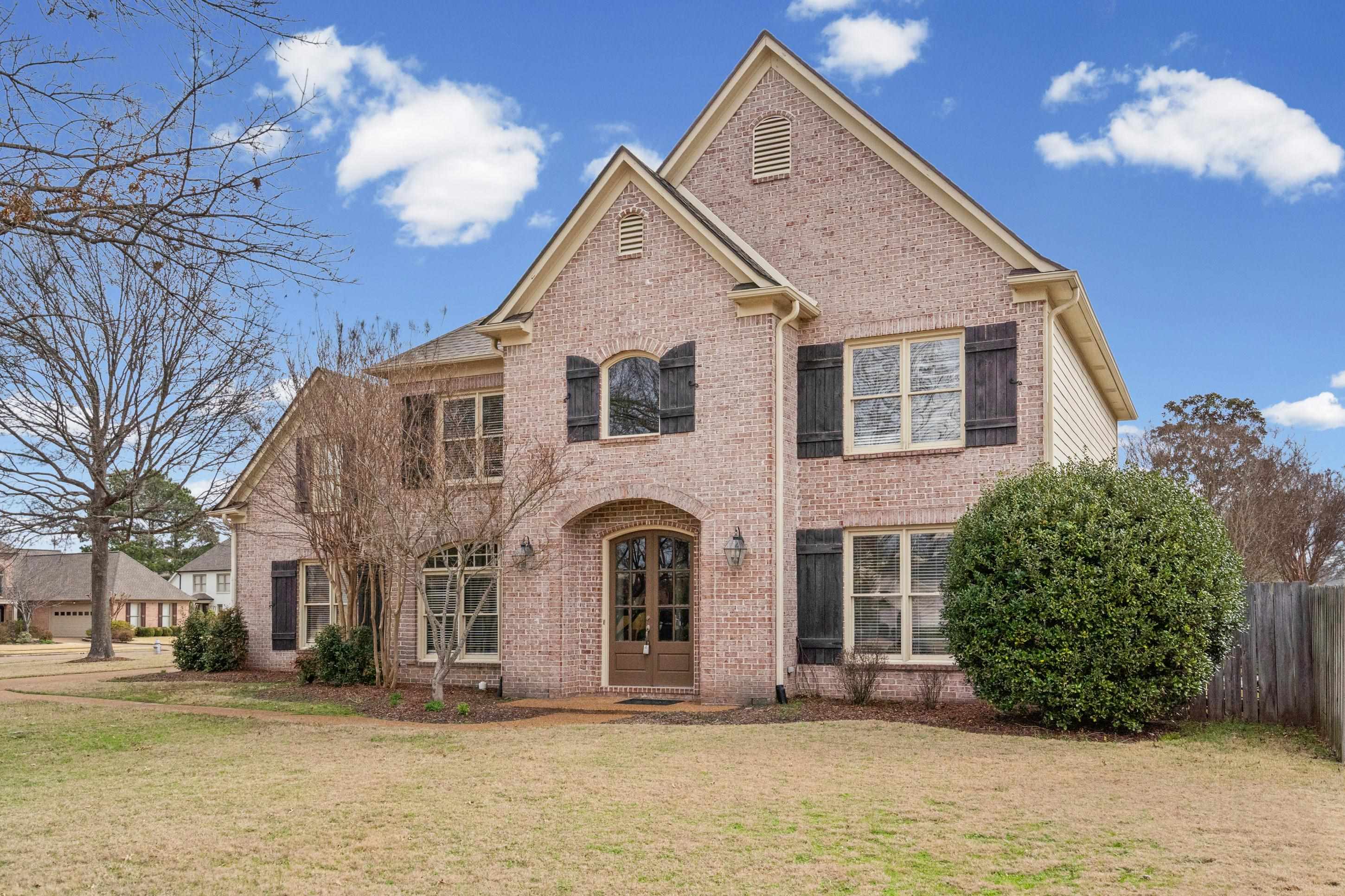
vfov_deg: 45.0
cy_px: 448
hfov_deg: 63.7
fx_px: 1083
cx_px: 672
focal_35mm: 29
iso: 1000
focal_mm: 29
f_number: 9
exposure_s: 1/2500
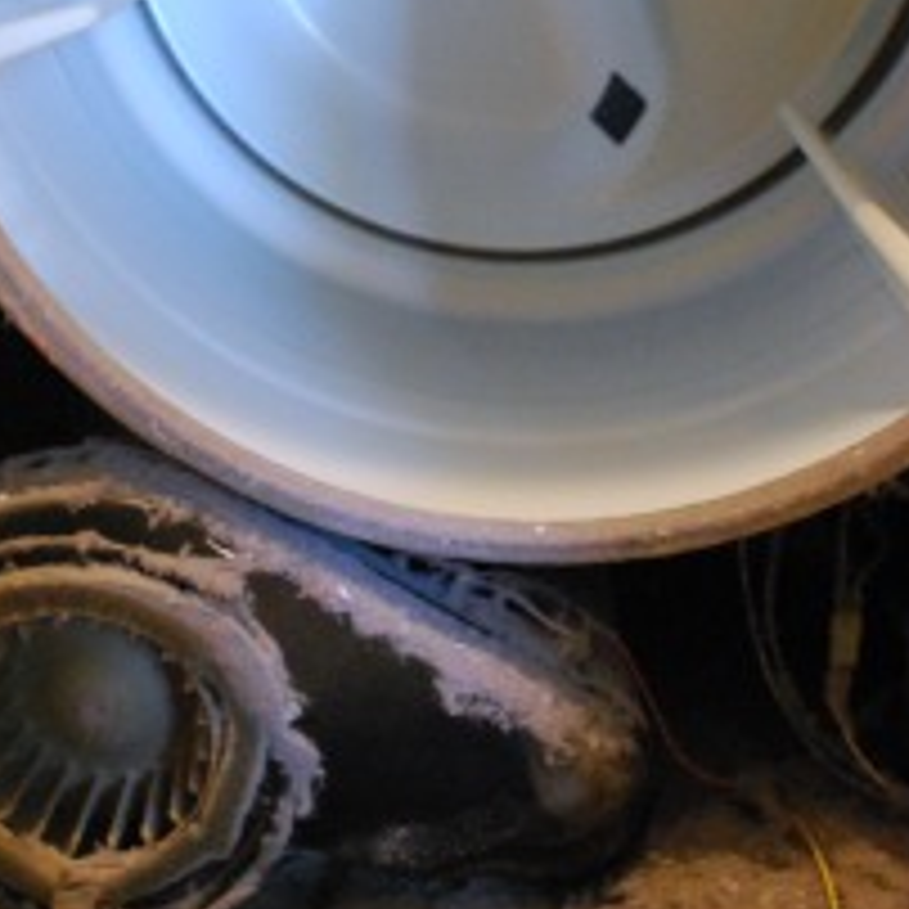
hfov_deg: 26.4
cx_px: 328
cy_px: 270
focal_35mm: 65
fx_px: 1931
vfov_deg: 26.3
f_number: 3.8
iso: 1600
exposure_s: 1/15
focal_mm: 18
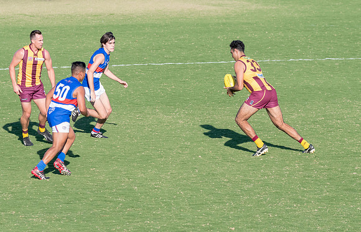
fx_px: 3033
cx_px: 196
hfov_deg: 6.8
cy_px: 148
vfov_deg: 4.4
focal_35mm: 306
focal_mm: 160
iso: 800
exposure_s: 1/2000
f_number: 7.1
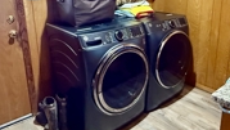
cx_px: 131
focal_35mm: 34
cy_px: 36
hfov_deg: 57.8
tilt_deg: -14.3
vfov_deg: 34.2
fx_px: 208
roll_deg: -0.1
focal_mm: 2.22
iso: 1000
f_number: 2.2
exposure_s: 1/40
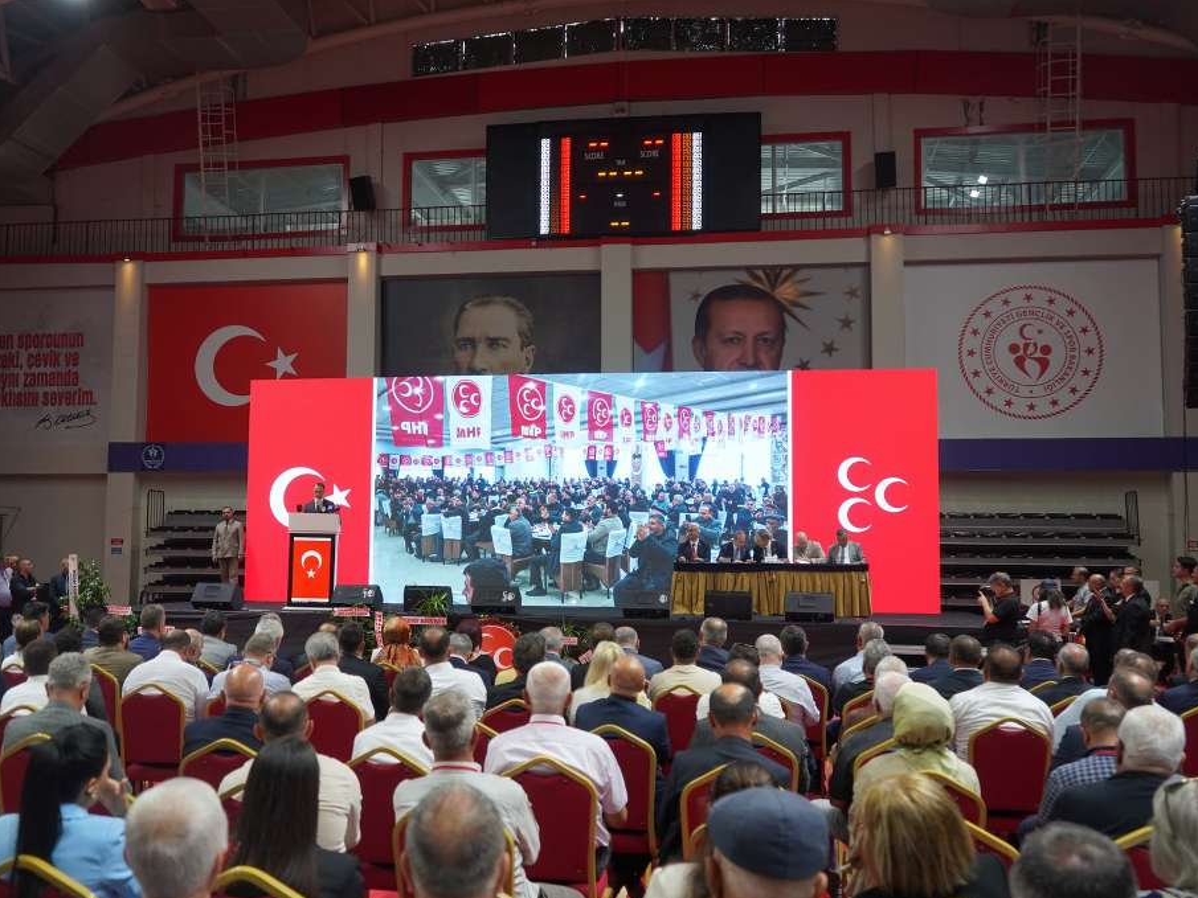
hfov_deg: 50.0
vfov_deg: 38.7
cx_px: 524
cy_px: 449
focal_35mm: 37
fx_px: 1281
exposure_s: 1/160
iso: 1000
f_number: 4
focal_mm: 34
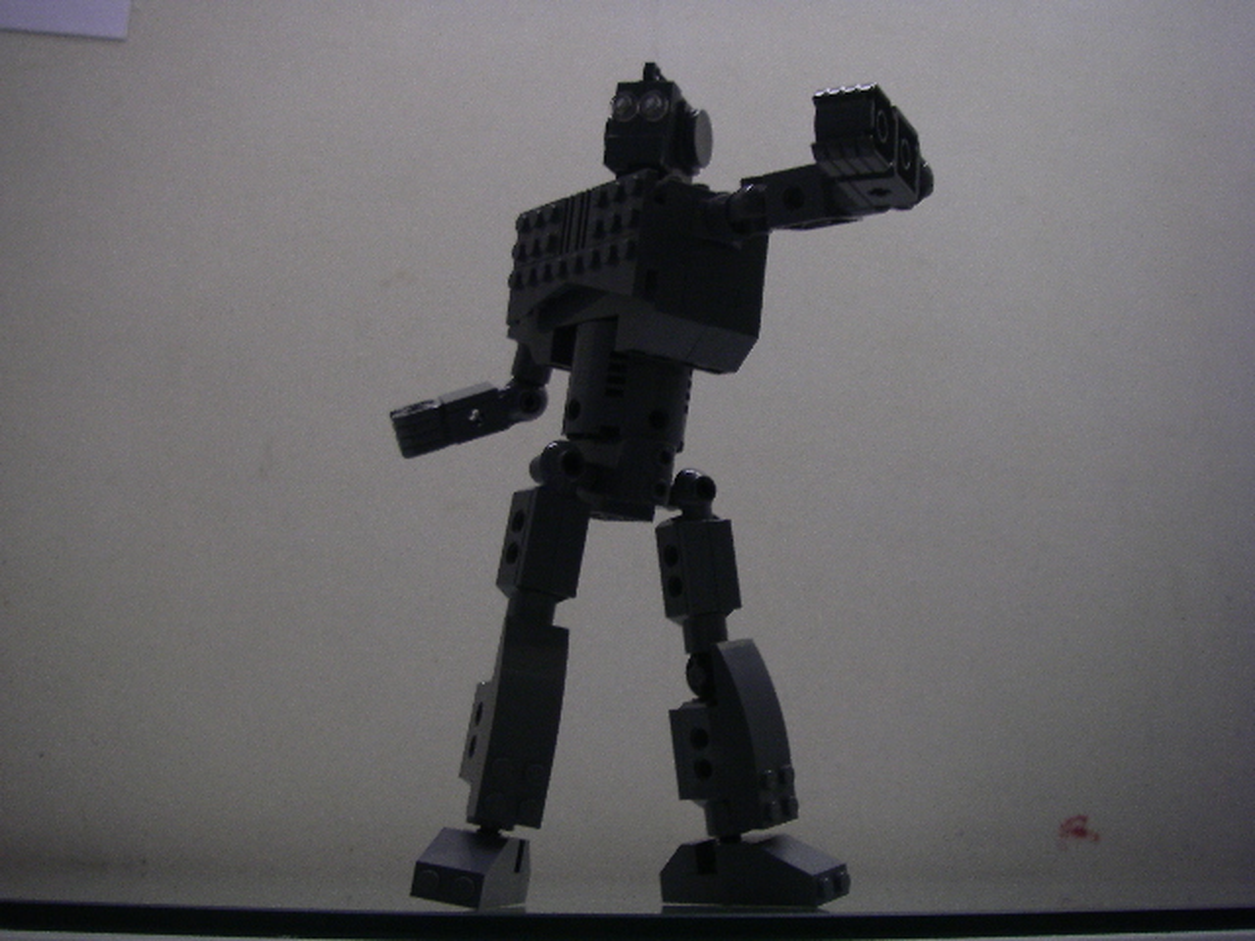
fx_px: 1378
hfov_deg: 49.0
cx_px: 628
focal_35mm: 38
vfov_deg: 37.7
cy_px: 470
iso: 160
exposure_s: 1/30
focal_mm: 6.3
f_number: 3.3
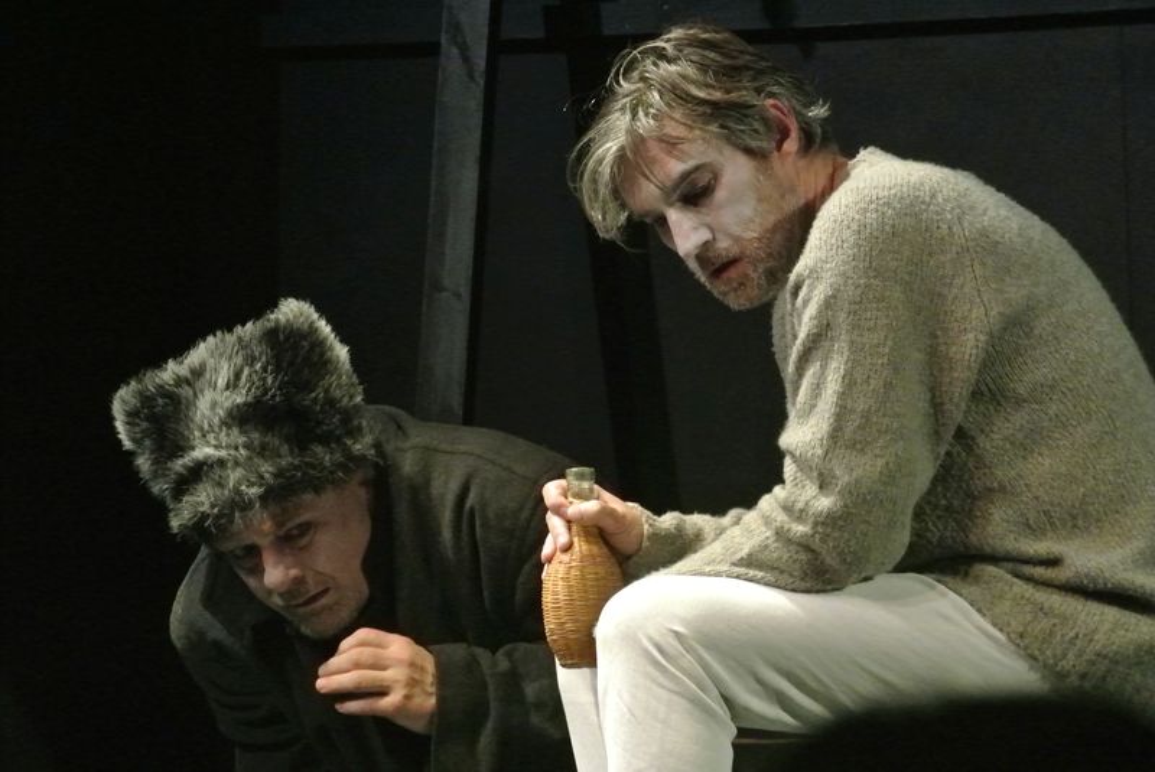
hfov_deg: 6.9
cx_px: 578
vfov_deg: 4.6
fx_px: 9537
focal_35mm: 297
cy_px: 386
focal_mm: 110
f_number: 5.6
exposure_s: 1/100
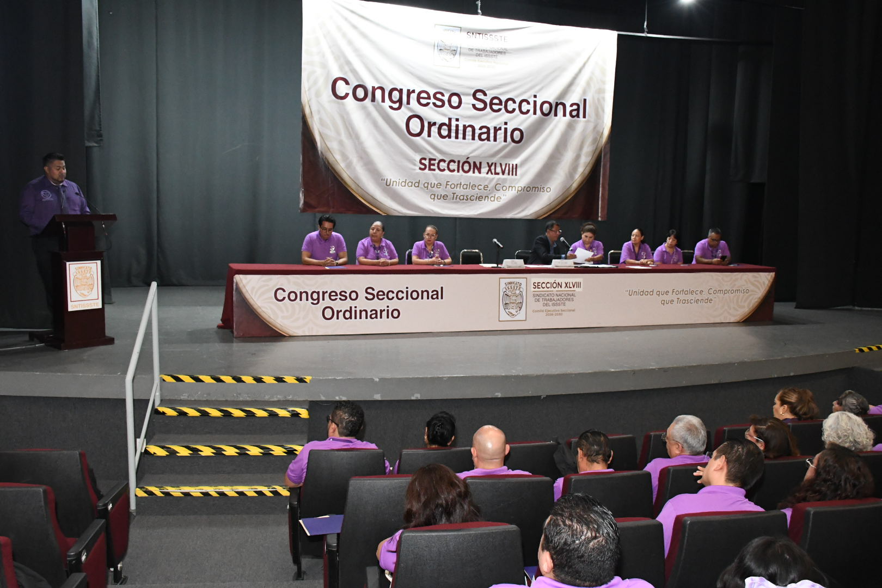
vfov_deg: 40.0
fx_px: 808
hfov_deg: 57.2
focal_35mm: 33
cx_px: 441
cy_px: 294
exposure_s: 1/100
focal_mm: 22
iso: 5000
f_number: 5.6
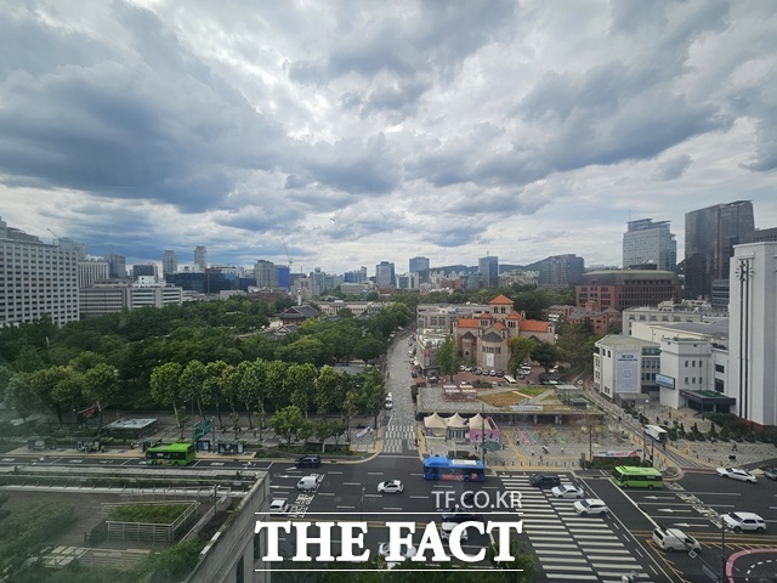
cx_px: 388
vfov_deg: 89.9
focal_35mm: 13
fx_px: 292
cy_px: 292
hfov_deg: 106.2
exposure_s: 1/1962
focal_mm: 2.2
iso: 50
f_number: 2.2
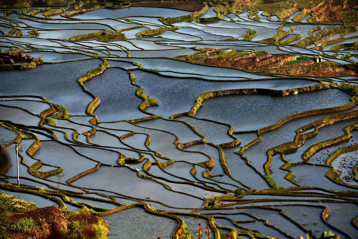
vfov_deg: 6.9
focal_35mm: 200
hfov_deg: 10.3
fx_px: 1989
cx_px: 179
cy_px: 120
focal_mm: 200
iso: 500
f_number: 8
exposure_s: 1/1000
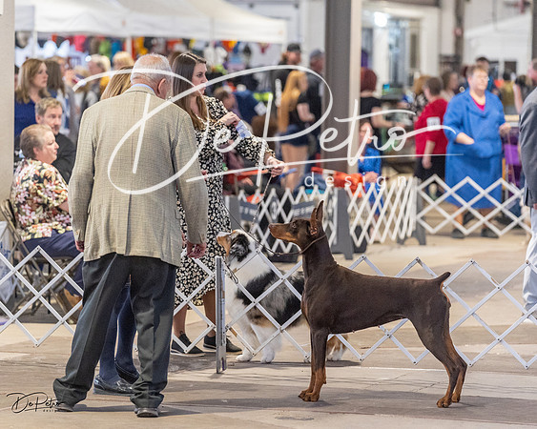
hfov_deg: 10.8
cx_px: 268
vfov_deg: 8.6
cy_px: 214
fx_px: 2845
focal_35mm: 179
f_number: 3.5
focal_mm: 159
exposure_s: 1/320
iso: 6400
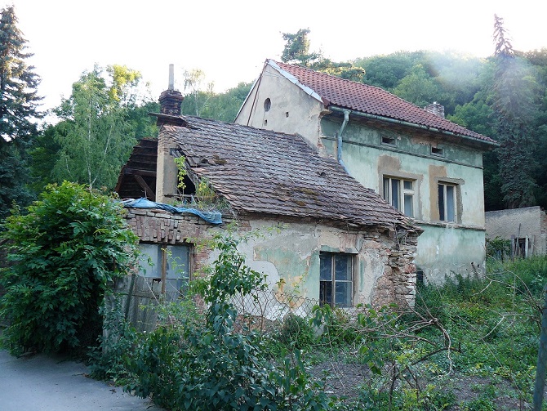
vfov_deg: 39.7
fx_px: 569
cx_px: 274
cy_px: 206
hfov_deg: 51.3
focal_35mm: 36
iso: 100
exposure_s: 1/100
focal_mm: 6
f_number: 2.8
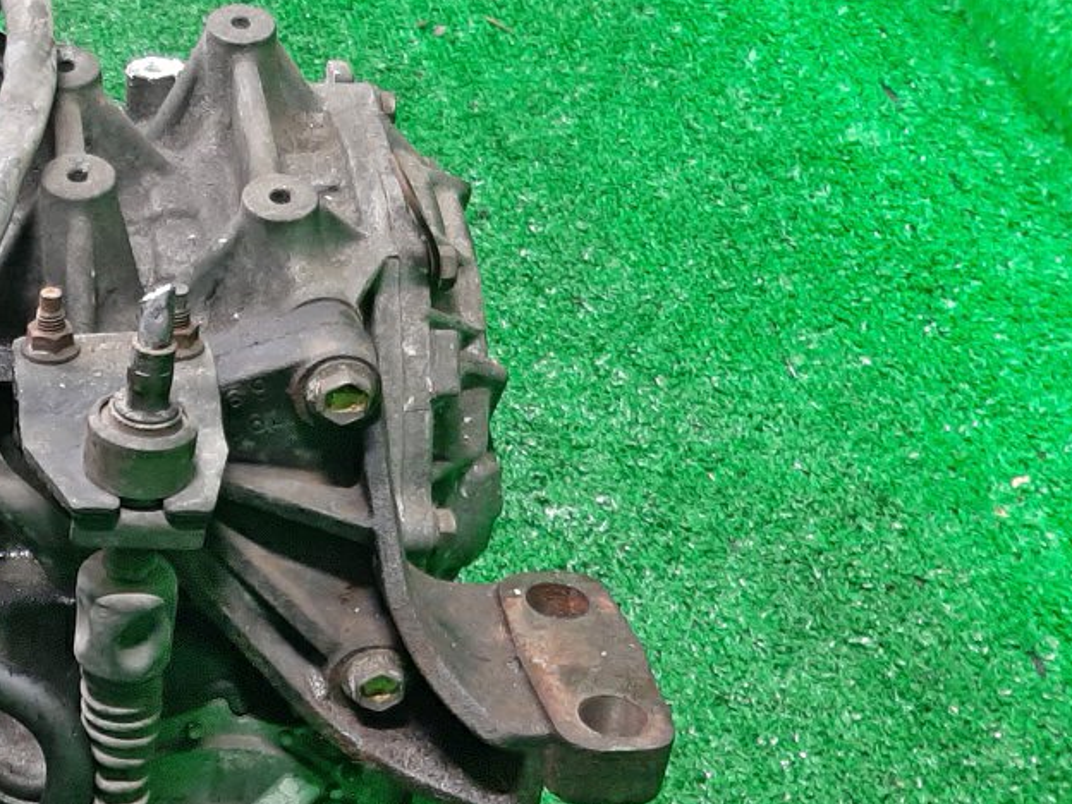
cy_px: 534
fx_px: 1858
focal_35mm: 60
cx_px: -17
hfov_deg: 29.8
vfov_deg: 24.3
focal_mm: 3.93
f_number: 1.7
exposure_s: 1/33
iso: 203
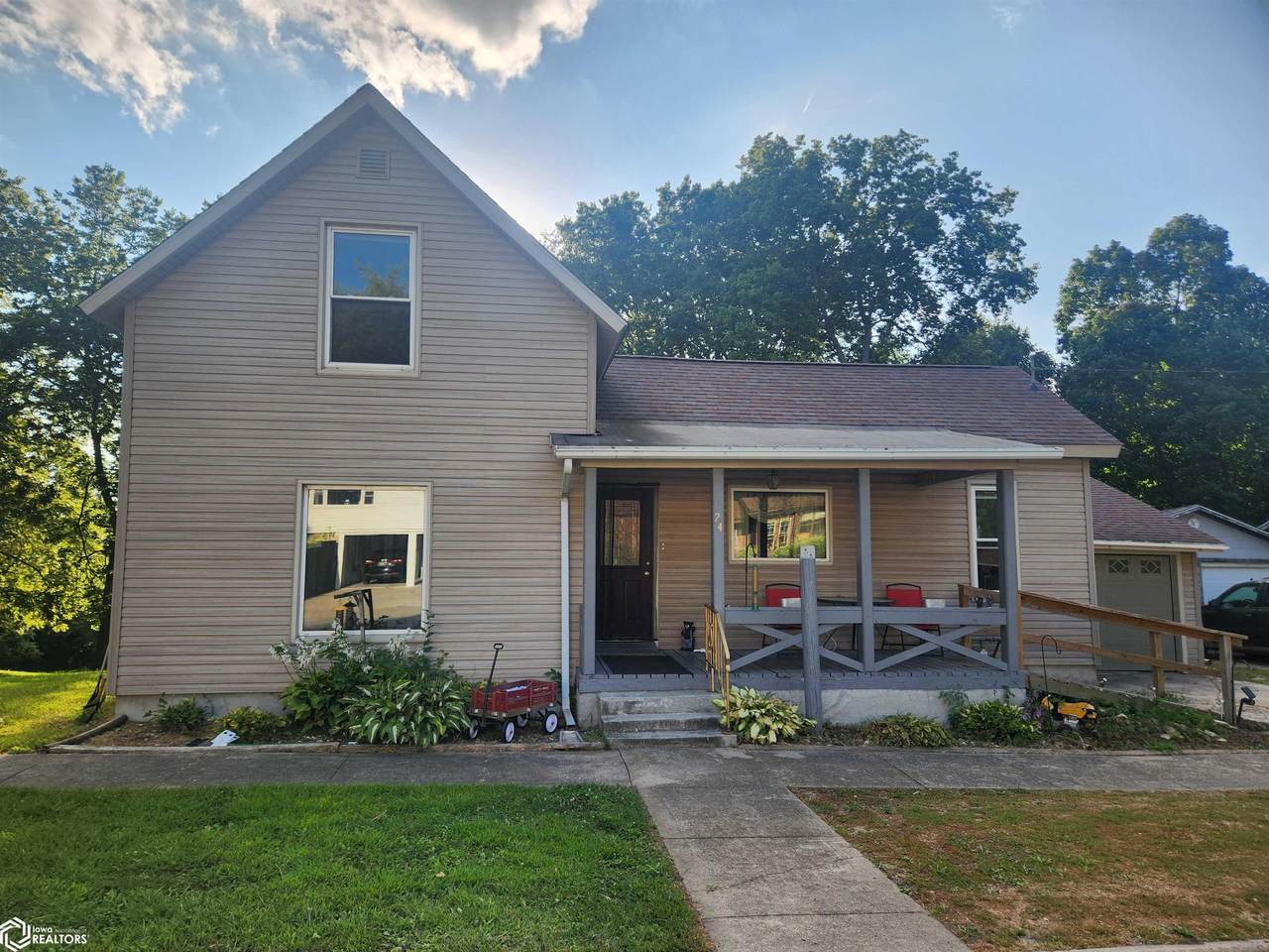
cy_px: 476
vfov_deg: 58.9
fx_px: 843
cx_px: 634
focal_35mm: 23
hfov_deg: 73.9
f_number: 1.8
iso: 20
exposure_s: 1/740
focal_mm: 5.4
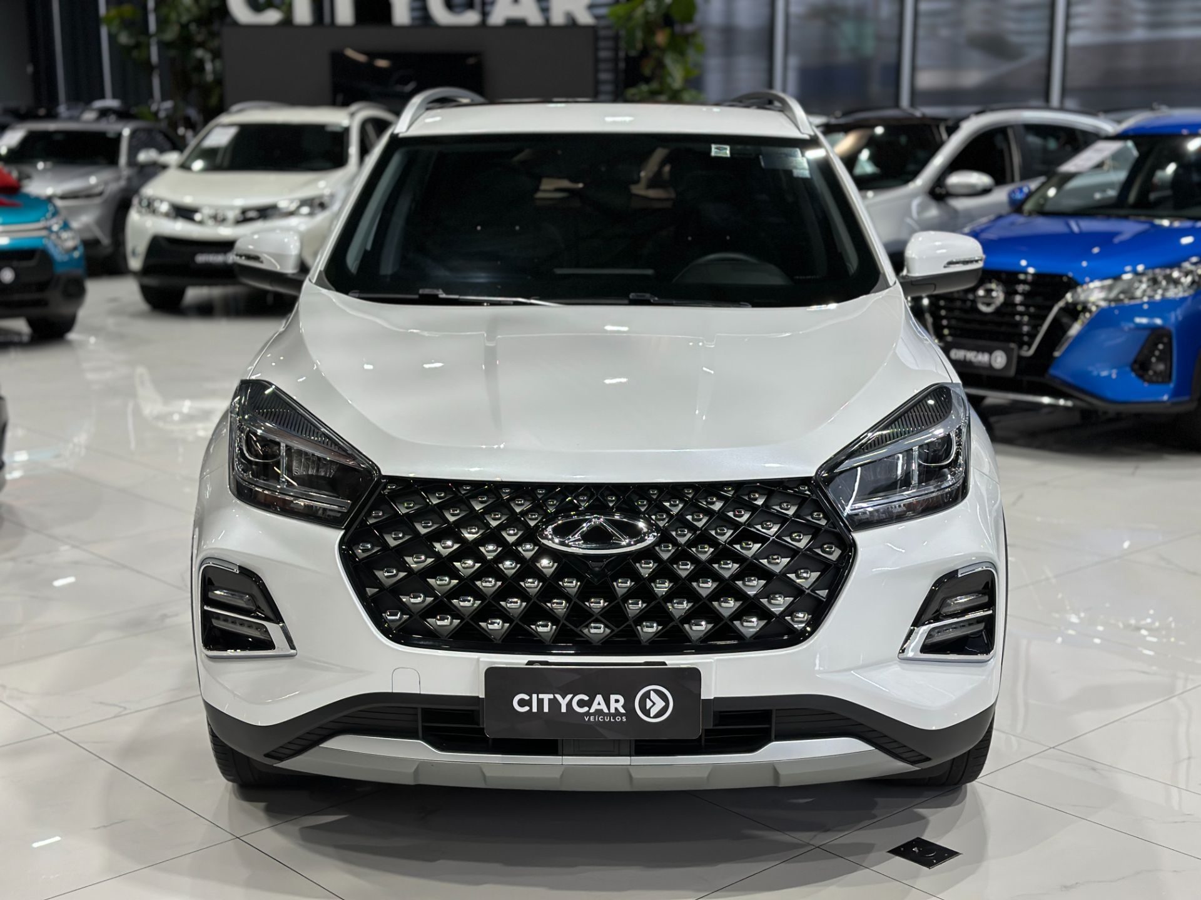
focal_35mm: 48
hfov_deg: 39.7
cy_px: 450
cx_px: 600
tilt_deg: -12.0
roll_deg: +0.0
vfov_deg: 30.3
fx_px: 1665
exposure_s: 1/120
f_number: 1.78
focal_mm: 6.86
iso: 100
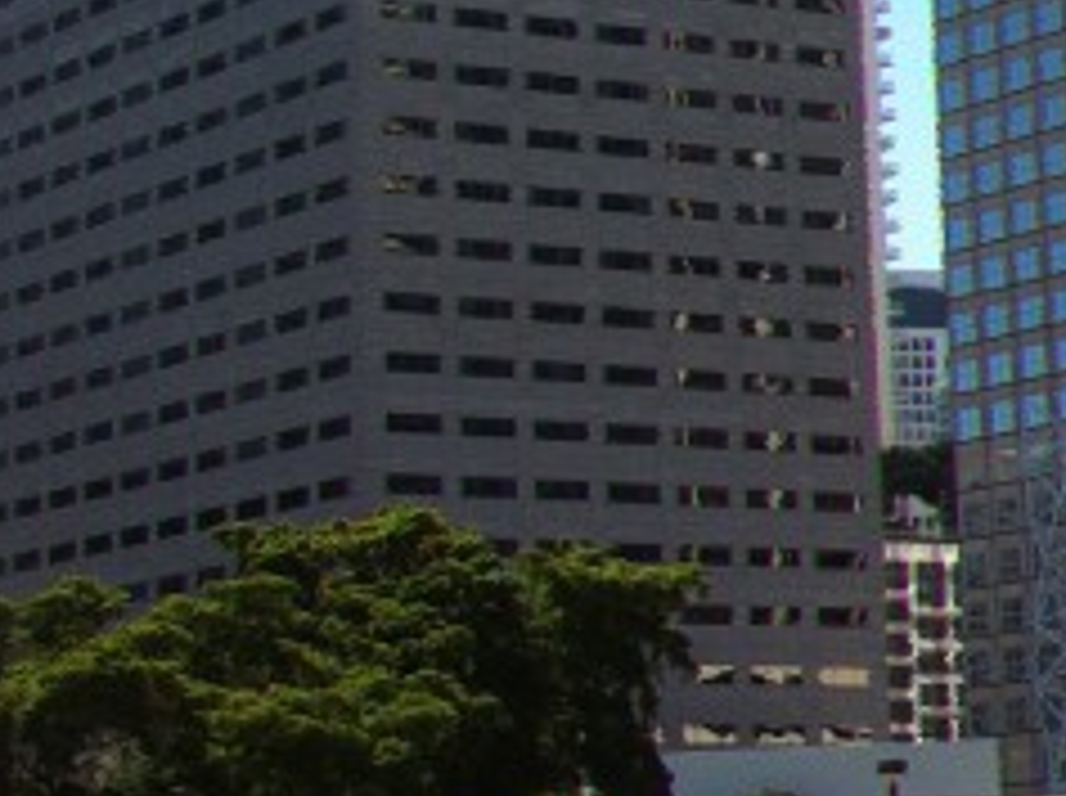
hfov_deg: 13.1
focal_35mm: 151
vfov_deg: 9.7
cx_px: 765
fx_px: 4643
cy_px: -175
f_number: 2.8
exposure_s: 1/1257
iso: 80
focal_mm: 3.85
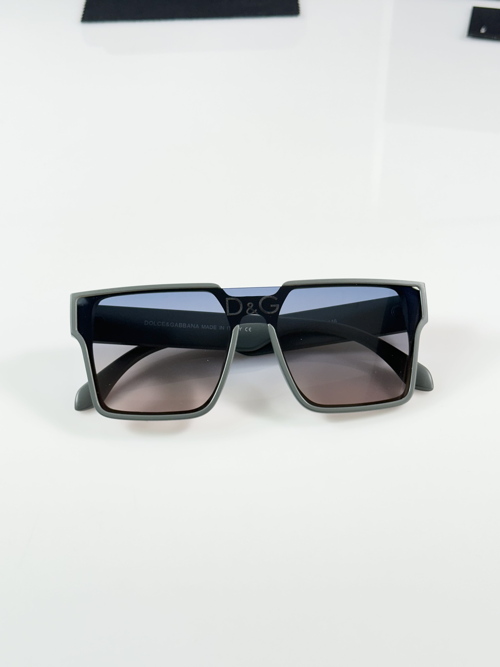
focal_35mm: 48
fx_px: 924
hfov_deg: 30.3
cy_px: 334
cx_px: 250
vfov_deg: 39.7
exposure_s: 1/100
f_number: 1.78
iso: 50
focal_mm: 6.86
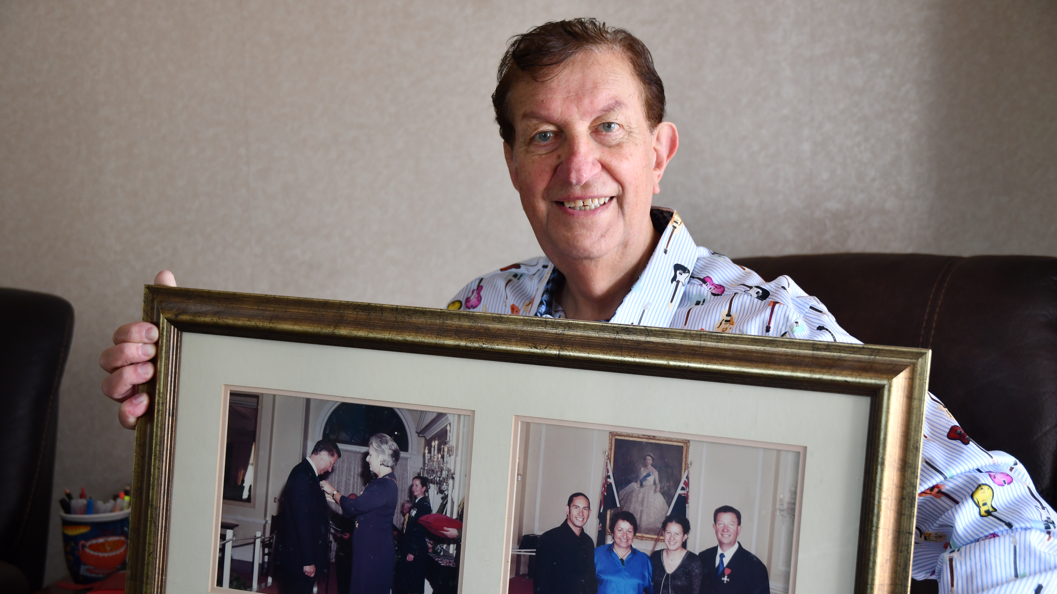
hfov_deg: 42.9
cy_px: 344
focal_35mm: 48
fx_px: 1345
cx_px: 535
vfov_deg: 24.9
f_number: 3.2
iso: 500
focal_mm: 30
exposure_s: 1/125
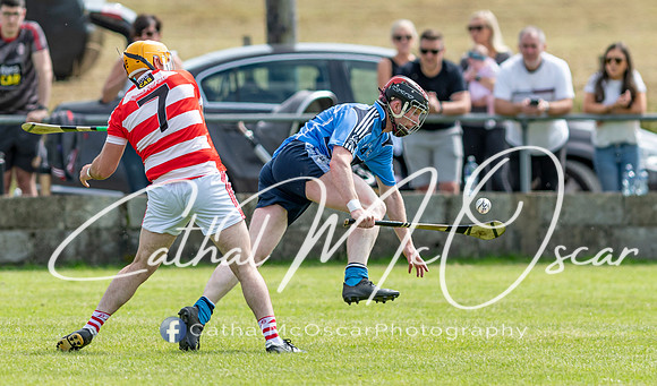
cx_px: 309
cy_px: 224
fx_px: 12257
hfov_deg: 3.1
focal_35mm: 696
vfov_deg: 1.8
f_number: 2.8
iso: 100
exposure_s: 1/1600
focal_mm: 300
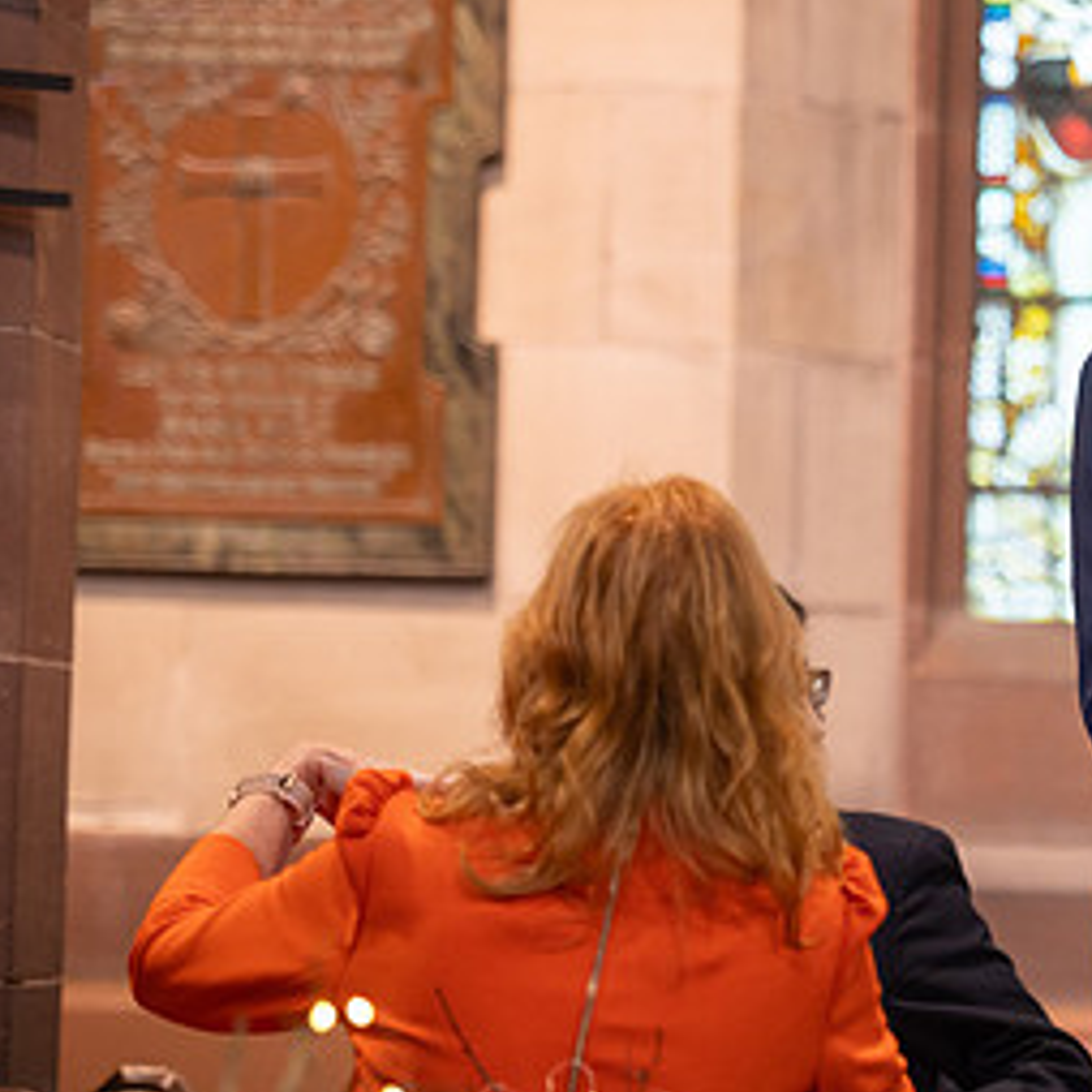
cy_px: 580
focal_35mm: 233
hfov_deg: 7.5
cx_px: 1053
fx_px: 8316
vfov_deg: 7.5
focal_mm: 120
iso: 1600
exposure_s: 1/160
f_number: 2.8
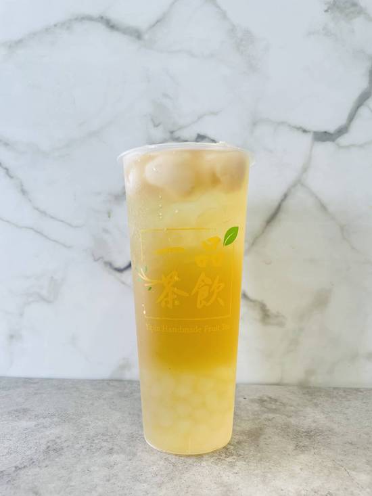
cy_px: 248
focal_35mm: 26
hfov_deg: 53.1
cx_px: 186
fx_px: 372
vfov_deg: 67.3
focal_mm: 4.2
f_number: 1.6
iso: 50
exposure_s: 1/120
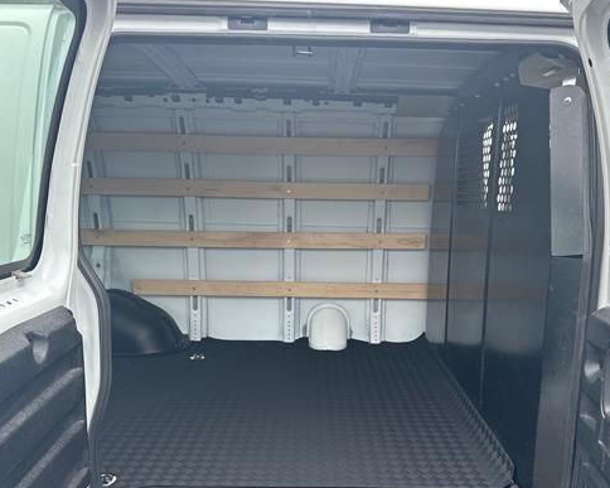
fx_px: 560
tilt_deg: -7.9
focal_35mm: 31
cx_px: 326
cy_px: 279
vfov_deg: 47.0
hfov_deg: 57.1
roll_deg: -0.1
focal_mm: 6.86
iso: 80
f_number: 1.78
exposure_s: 1/458
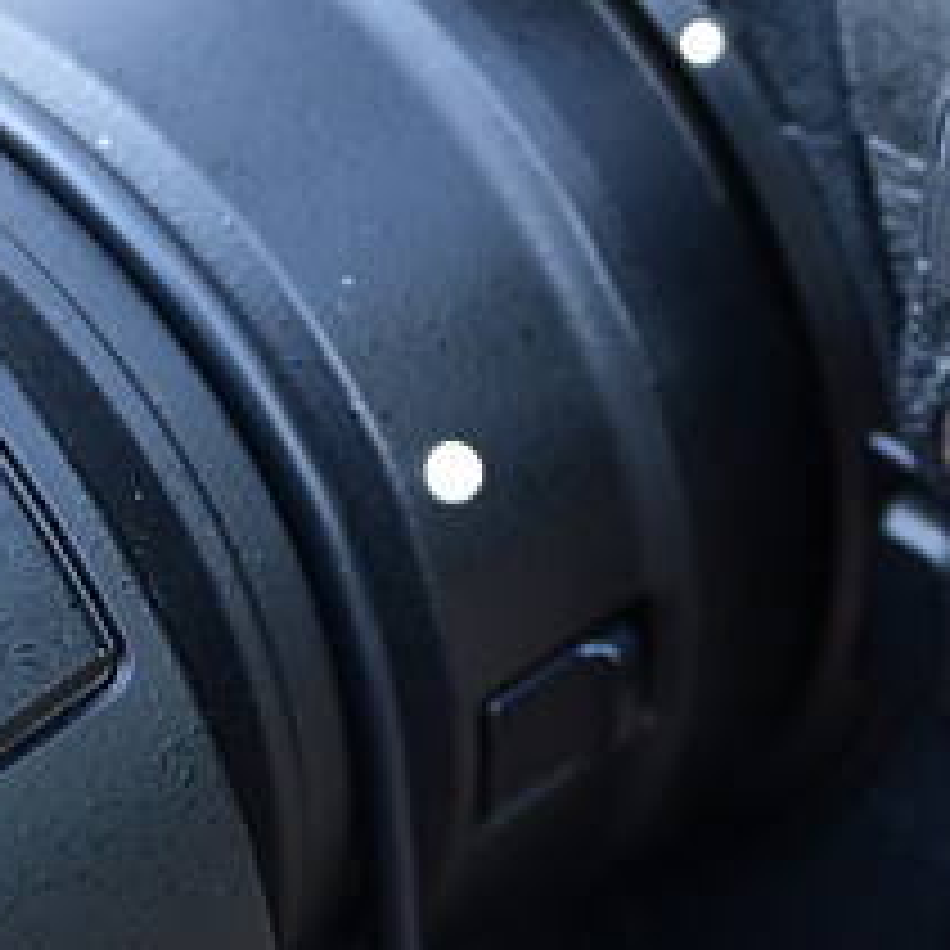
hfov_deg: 7.3
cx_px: 626
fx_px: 7435
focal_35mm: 239
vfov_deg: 7.3
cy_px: 176
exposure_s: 1/160
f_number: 5
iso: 100
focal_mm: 55
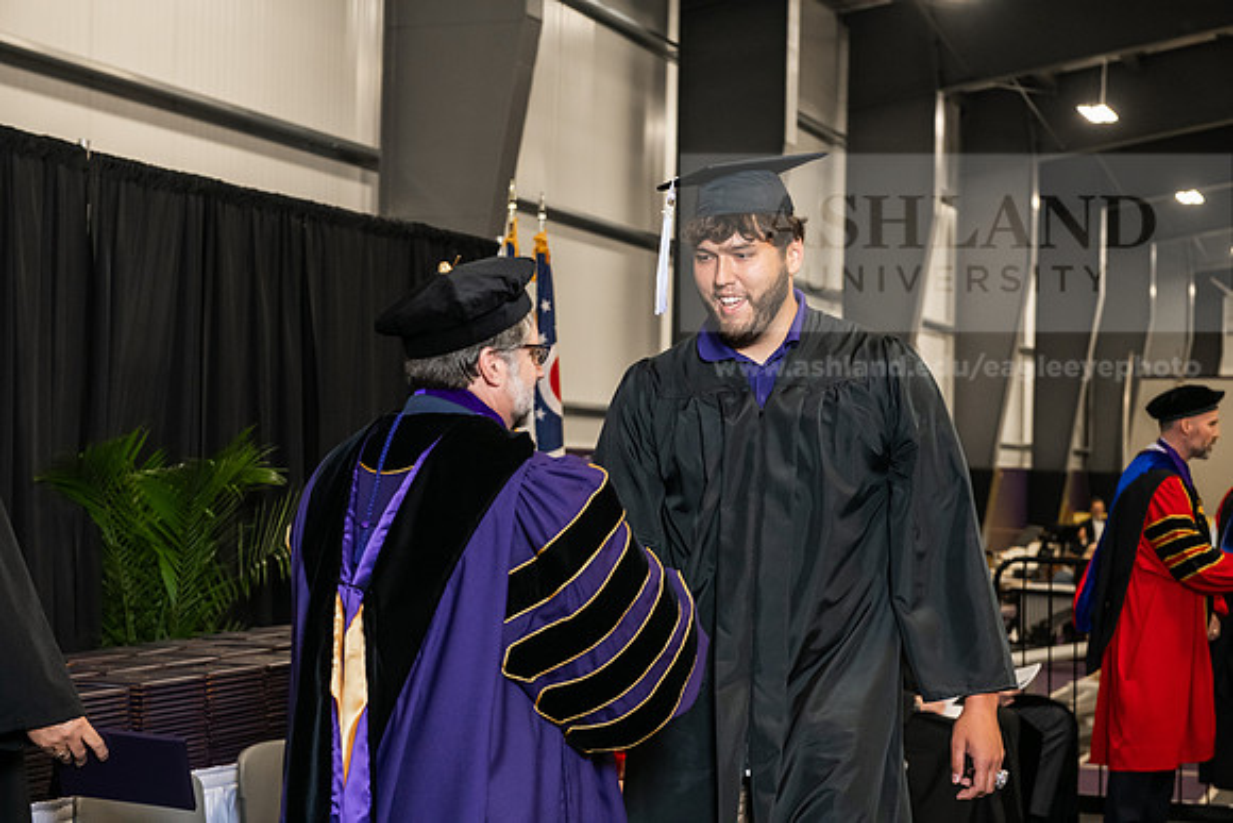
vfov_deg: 21.9
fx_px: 2124
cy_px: 412
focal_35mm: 62
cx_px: 616
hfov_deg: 32.4
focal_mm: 62
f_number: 5
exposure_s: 1/200
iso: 2500
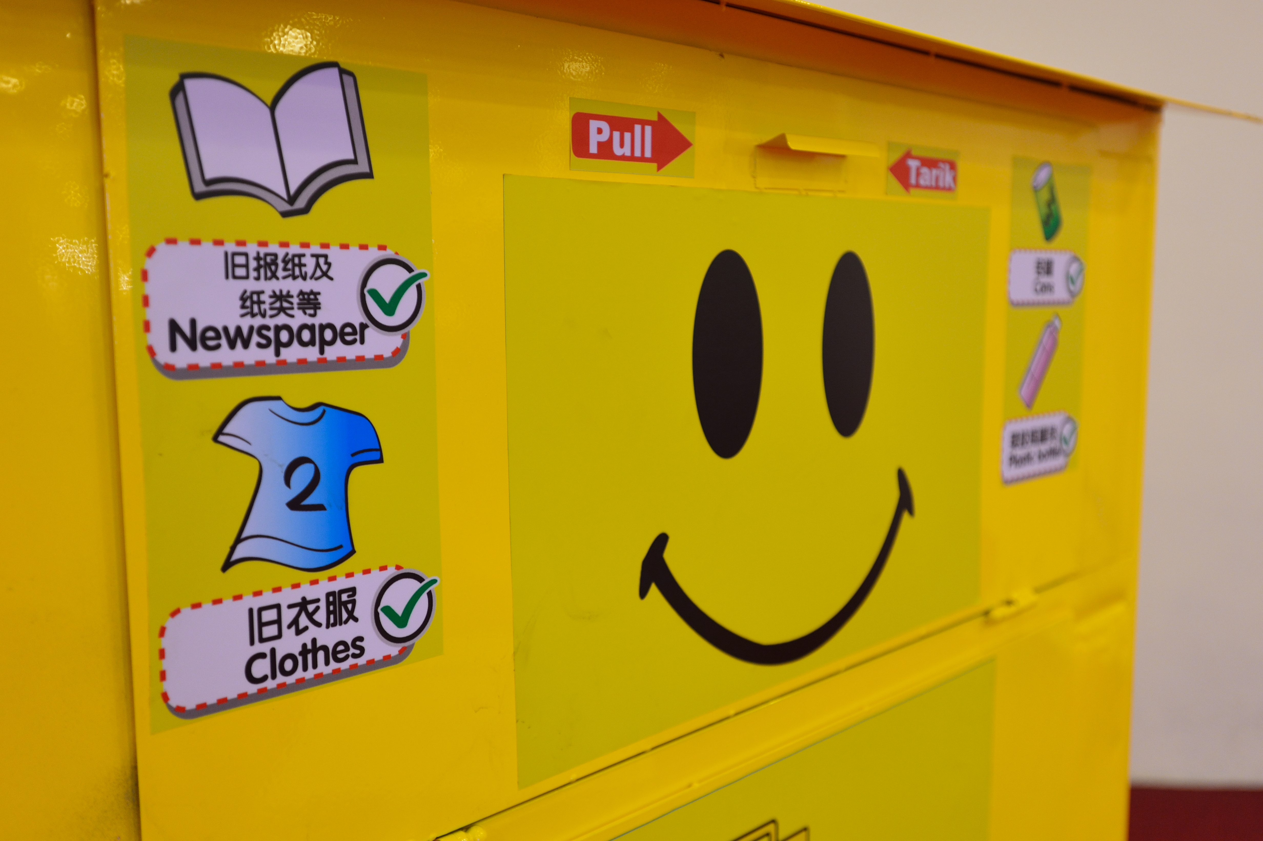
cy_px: 420
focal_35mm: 35
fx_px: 1227
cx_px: 632
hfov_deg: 54.5
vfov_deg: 37.8
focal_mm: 35
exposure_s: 1/30
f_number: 4
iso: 800
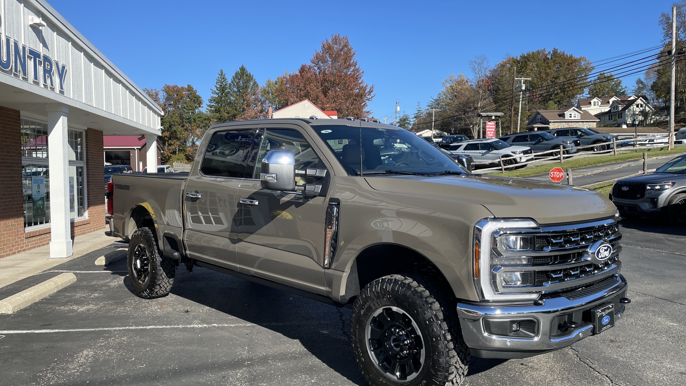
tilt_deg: -2.1
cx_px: 336
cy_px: 187
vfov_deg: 40.2
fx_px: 528
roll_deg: +1.5
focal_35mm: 29
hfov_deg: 66.1
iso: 32
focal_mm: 4.2
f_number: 1.6
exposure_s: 1/2564
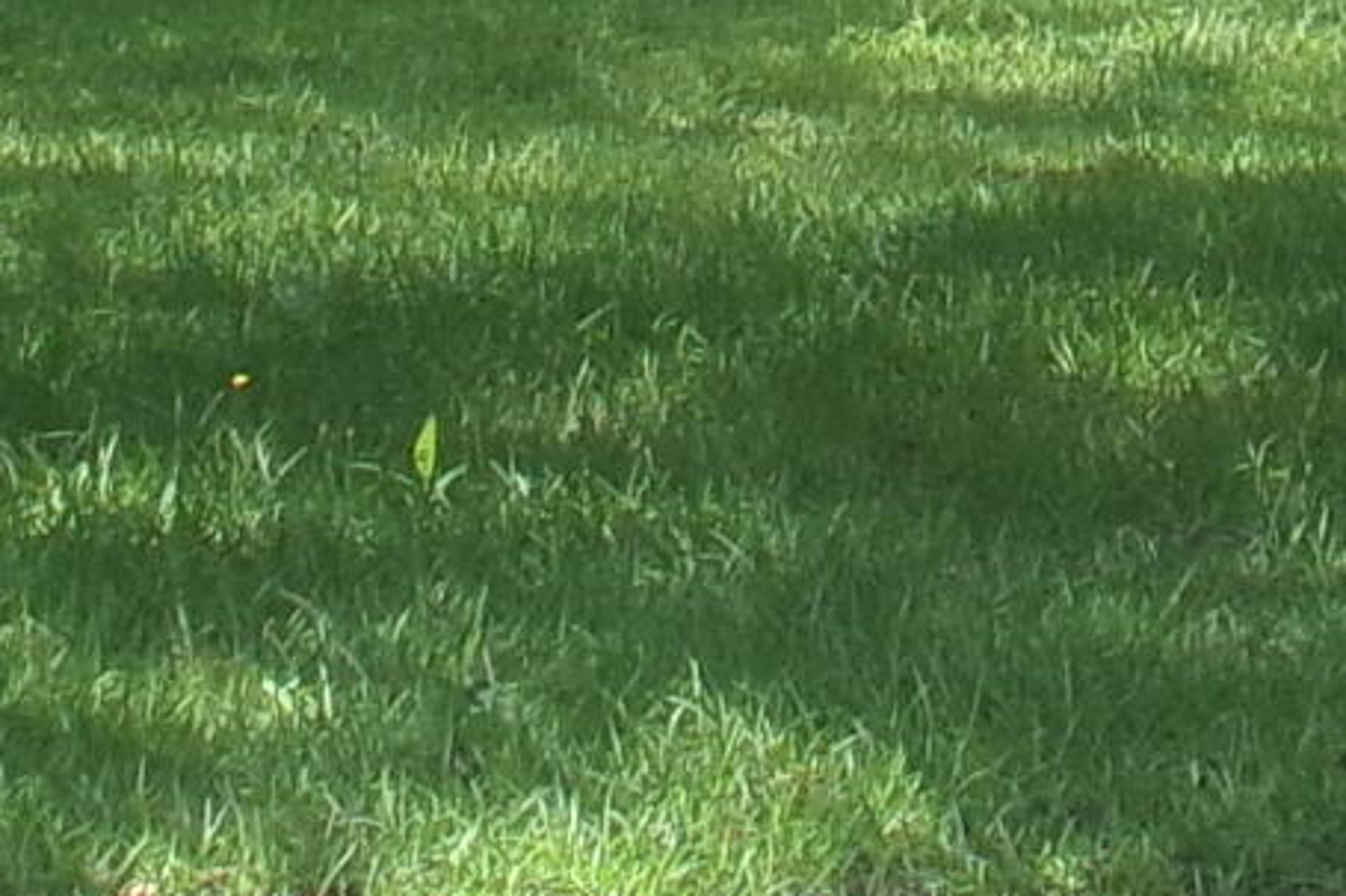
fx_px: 12296
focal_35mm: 329
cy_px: -866
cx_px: 864
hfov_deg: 6.3
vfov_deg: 4.1
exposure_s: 1/240
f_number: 4.2
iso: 100
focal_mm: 8.5
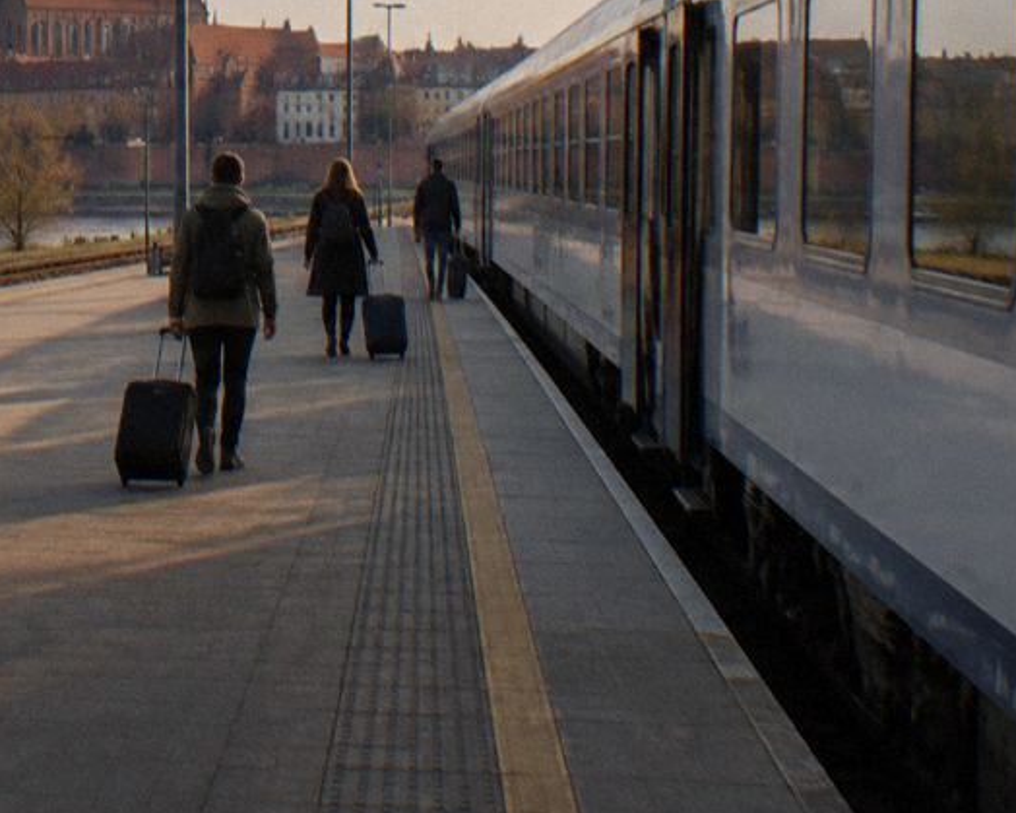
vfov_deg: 34.2
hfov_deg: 40.7
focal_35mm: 43
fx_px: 1293
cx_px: 175
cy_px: 206
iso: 200
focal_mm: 24
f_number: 11
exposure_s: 1/100
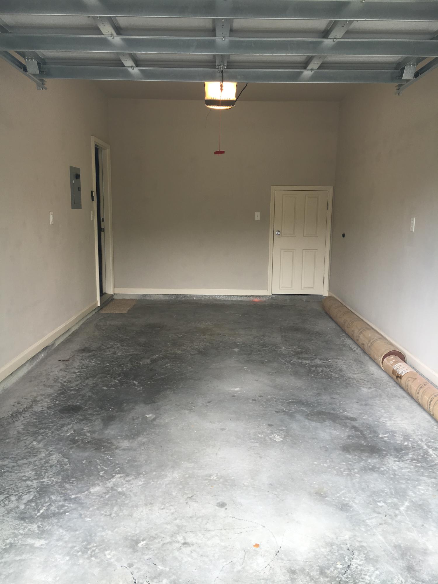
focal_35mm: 29
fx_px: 489
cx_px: 219
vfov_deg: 61.7
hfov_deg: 48.2
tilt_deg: -10.0
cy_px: 292
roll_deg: -1.1
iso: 25
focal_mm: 4.15
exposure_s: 1/60
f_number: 2.2
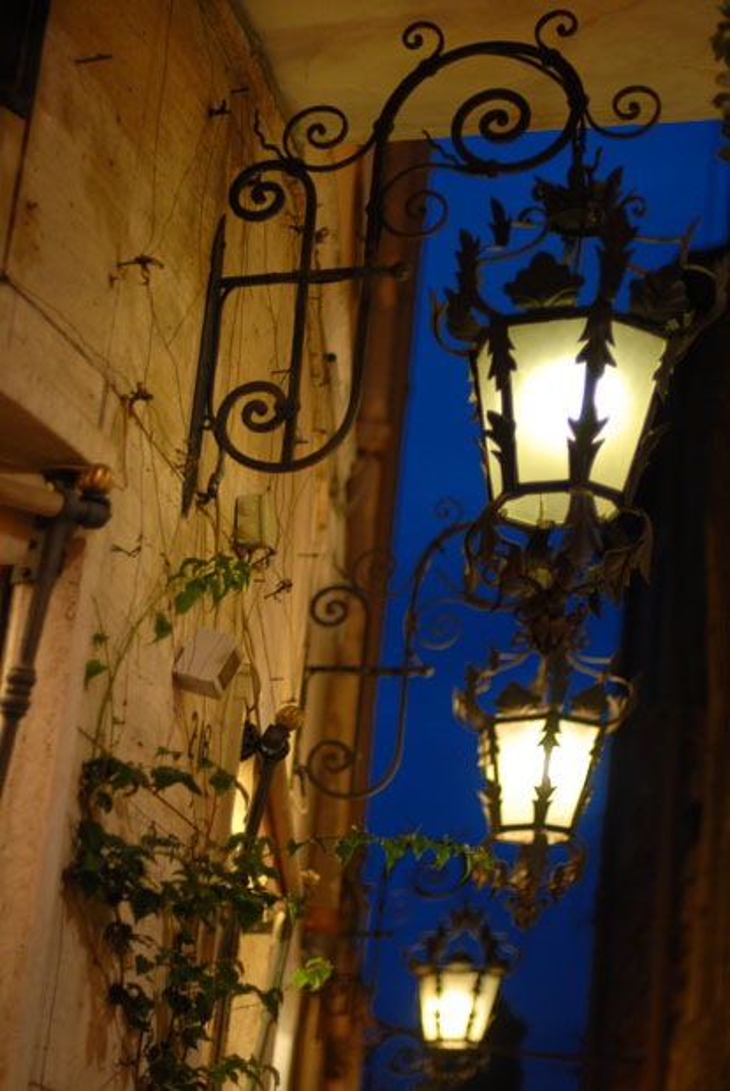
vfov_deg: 27.0
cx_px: 365
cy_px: 546
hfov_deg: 18.2
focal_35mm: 75
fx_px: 2275
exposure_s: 1/45
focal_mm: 50
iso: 250
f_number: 1.4
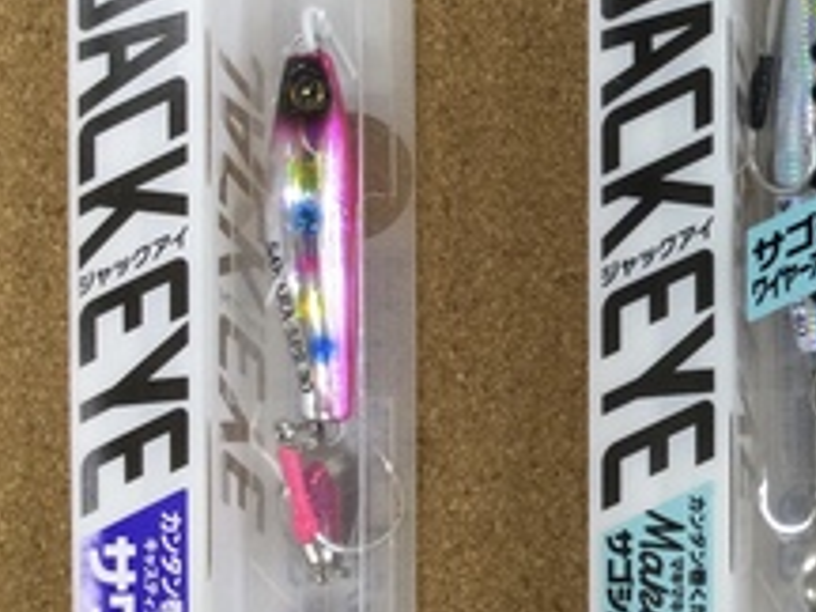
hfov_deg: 21.1
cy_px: 193
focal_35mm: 86
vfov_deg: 17.1
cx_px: 990
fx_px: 2027
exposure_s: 1/40
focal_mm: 3.3
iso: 32
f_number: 2.4
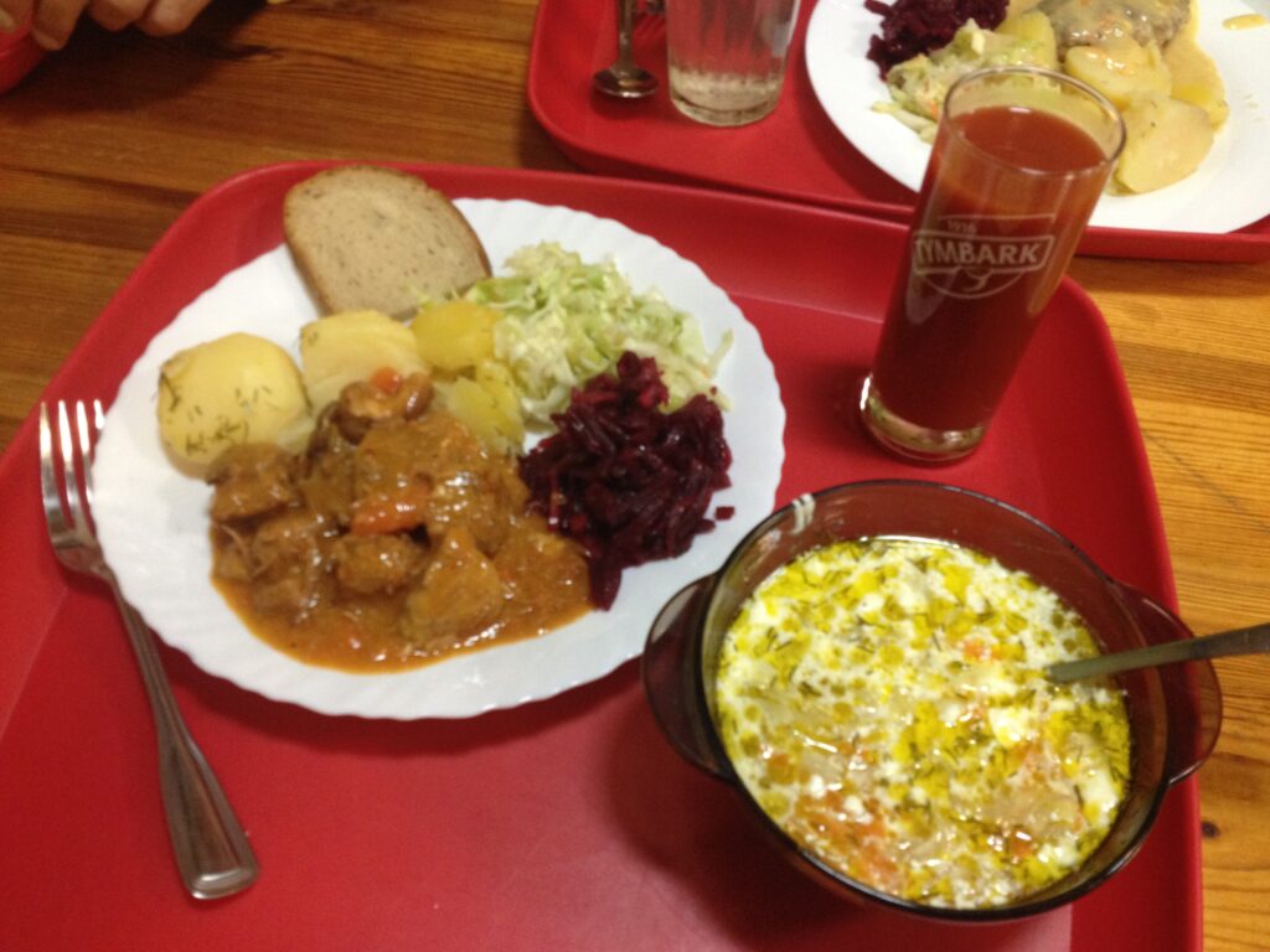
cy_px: 476
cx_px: 635
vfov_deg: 40.7
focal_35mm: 35
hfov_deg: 52.6
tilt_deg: -53.1
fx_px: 1284
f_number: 2.4
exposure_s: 1/20
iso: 200
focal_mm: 4.28
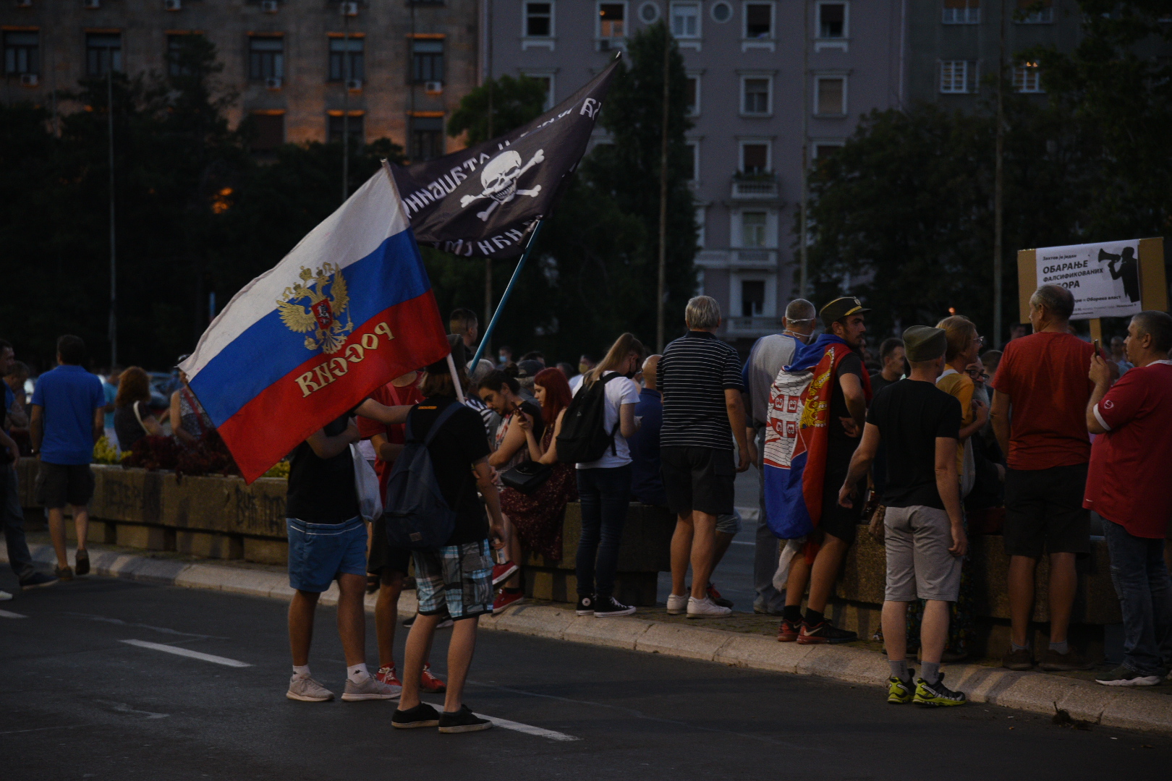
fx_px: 3418
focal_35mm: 105
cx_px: 586
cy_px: 390
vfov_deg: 13.0
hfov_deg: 19.5
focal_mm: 105
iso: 2000
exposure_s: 1/200
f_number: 4
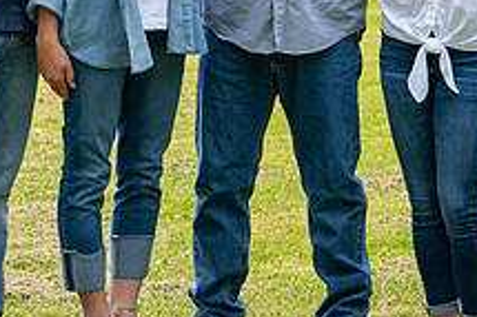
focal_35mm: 219
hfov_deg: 9.4
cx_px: 291
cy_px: -94
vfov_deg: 6.2
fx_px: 2899
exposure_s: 1/800
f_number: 5
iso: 400
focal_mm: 70
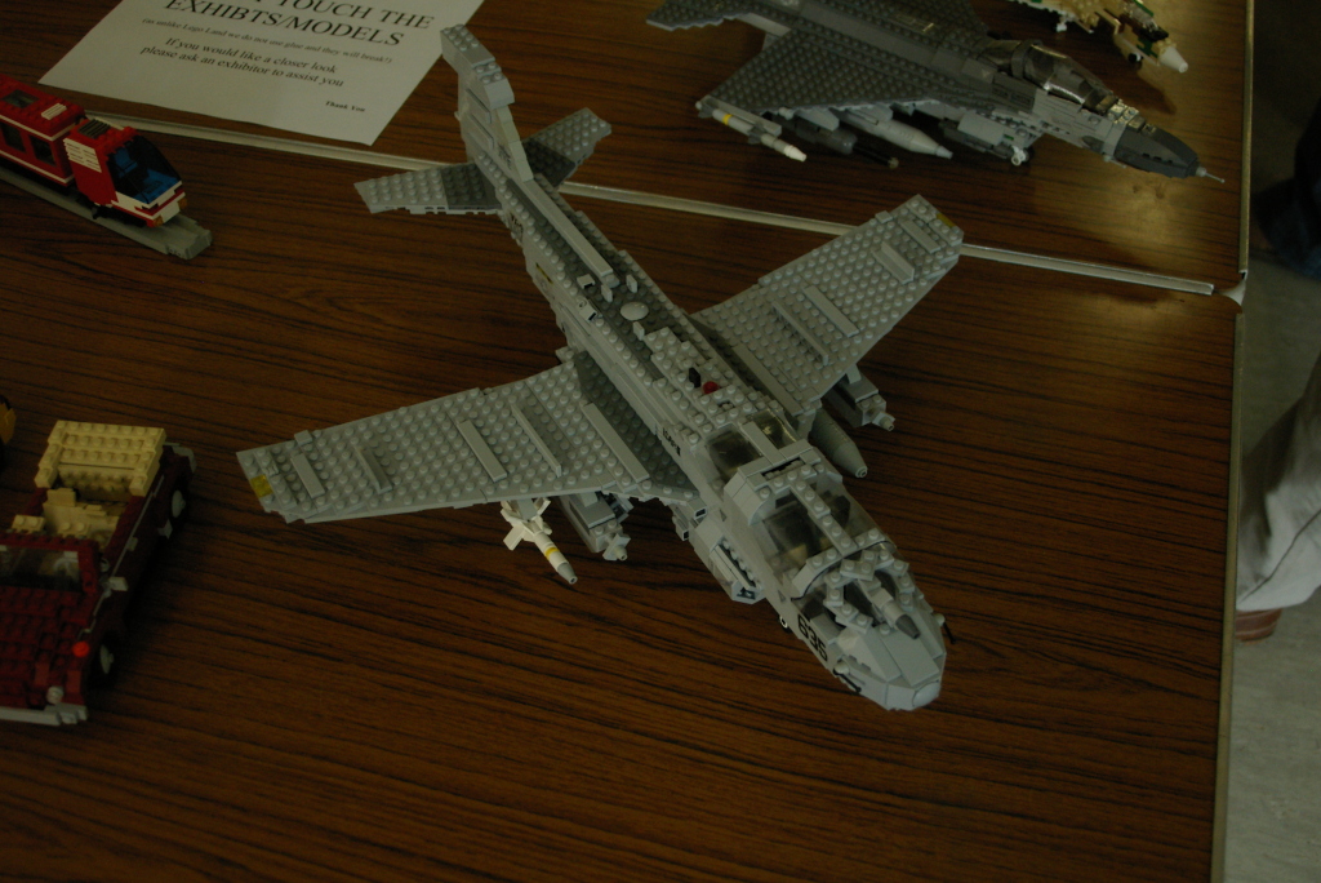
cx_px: 660
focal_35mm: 45
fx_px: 1652
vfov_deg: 29.9
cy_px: 442
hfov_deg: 43.6
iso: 800
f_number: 5.6
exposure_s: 1/100
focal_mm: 30
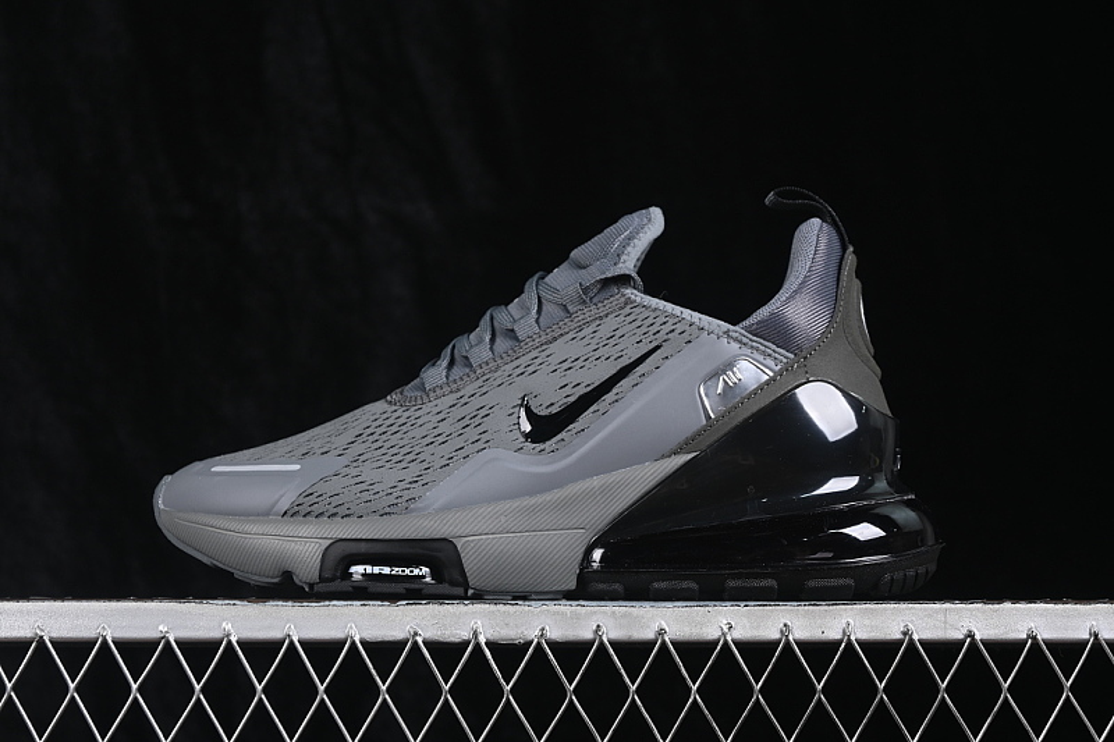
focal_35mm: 75
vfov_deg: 18.2
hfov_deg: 27.0
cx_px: 557
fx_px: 2320
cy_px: 371
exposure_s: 1/60
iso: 160
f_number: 6.3
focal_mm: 50
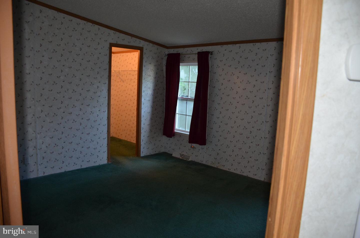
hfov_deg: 67.5
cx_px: 180
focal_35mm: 27
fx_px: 269
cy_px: 119
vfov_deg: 47.7
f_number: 3.5
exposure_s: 1/60
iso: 800
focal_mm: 18
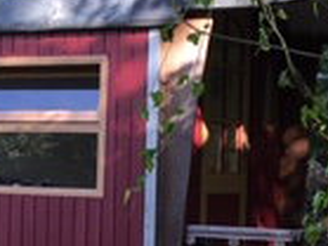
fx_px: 1269
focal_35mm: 134
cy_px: 232
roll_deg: -1.5
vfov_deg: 11.0
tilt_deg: -2.7
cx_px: 2
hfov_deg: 14.5
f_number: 2.2
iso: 25
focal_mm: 4.15
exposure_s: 1/160
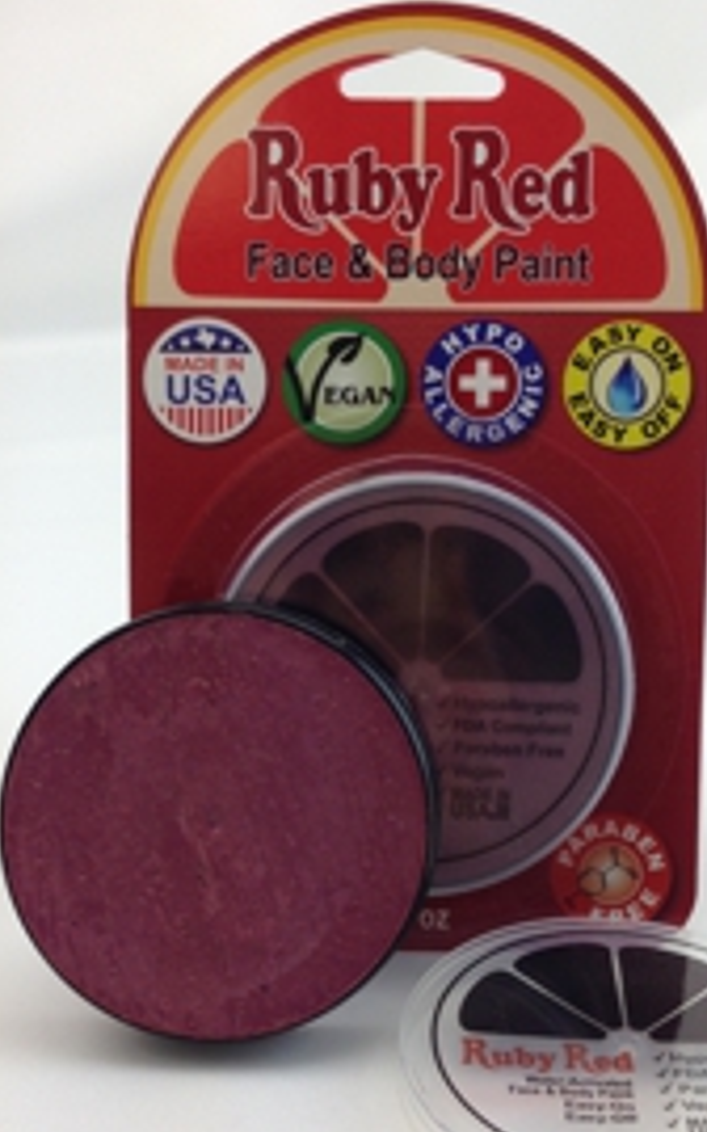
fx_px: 1635
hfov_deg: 24.4
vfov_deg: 38.2
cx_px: 404
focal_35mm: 53
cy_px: 619
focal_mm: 4.12
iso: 50
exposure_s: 1/174
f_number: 2.4
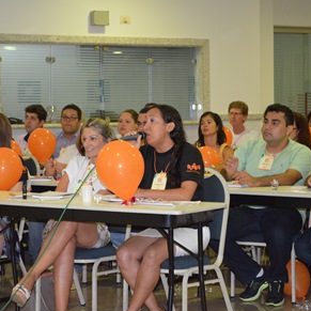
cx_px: 137
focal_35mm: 90
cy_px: 158
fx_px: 915
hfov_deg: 19.3
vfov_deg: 19.3
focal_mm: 46
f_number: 5.3
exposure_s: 1/60
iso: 3200
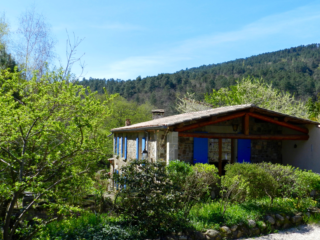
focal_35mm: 37
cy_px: 133
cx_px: 173
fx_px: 342
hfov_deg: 50.1
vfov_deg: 38.6
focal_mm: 5.6
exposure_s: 1/800
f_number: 3.7
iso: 160
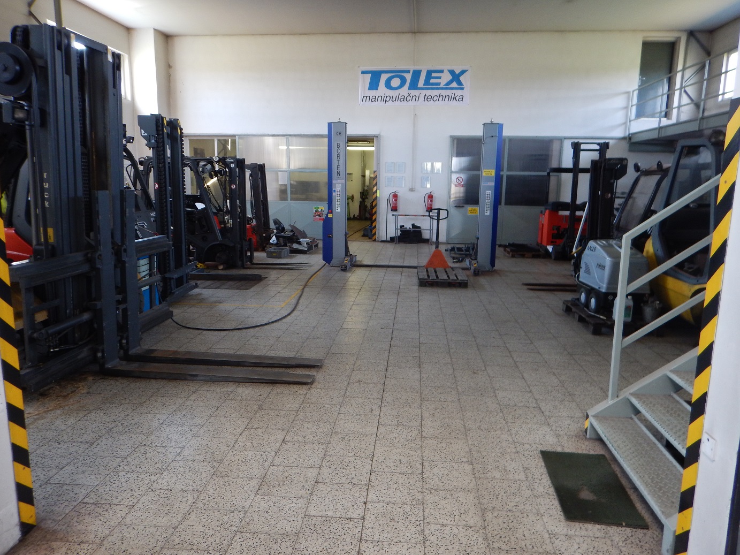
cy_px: 278
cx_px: 370
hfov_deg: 71.6
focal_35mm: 24
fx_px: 513
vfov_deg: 56.8
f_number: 2.8
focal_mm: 4.3
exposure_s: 1/30
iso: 140
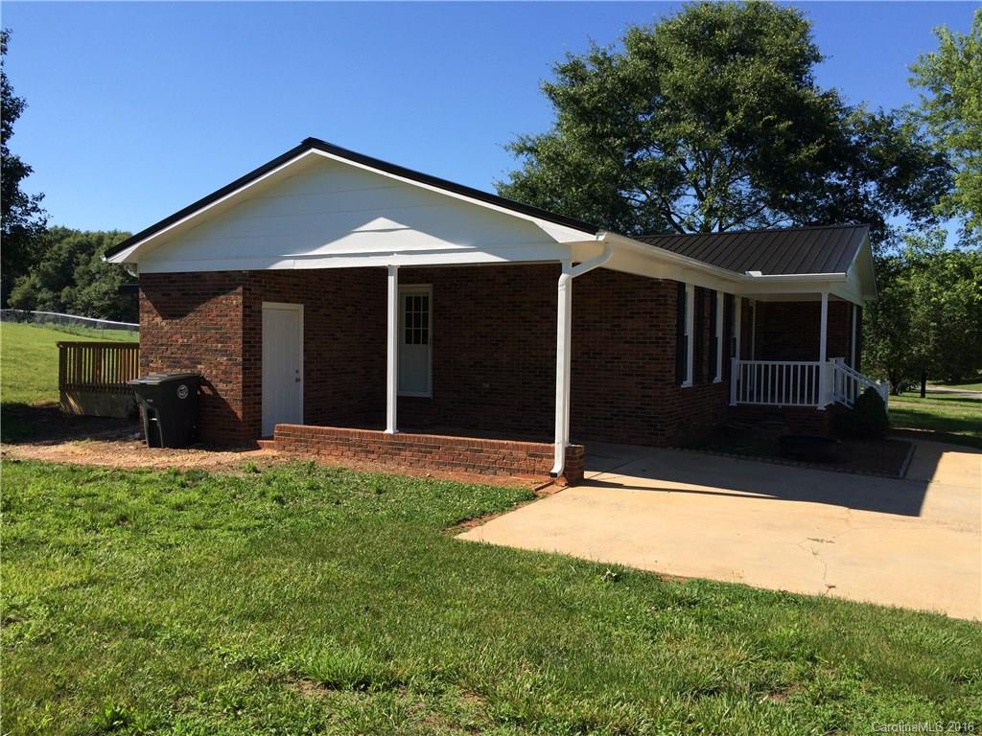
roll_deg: -0.6
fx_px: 823
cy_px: 368
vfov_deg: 48.2
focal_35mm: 29
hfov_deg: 61.7
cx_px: 491
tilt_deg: -5.5
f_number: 2.2
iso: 32
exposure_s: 1/1580
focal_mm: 4.15
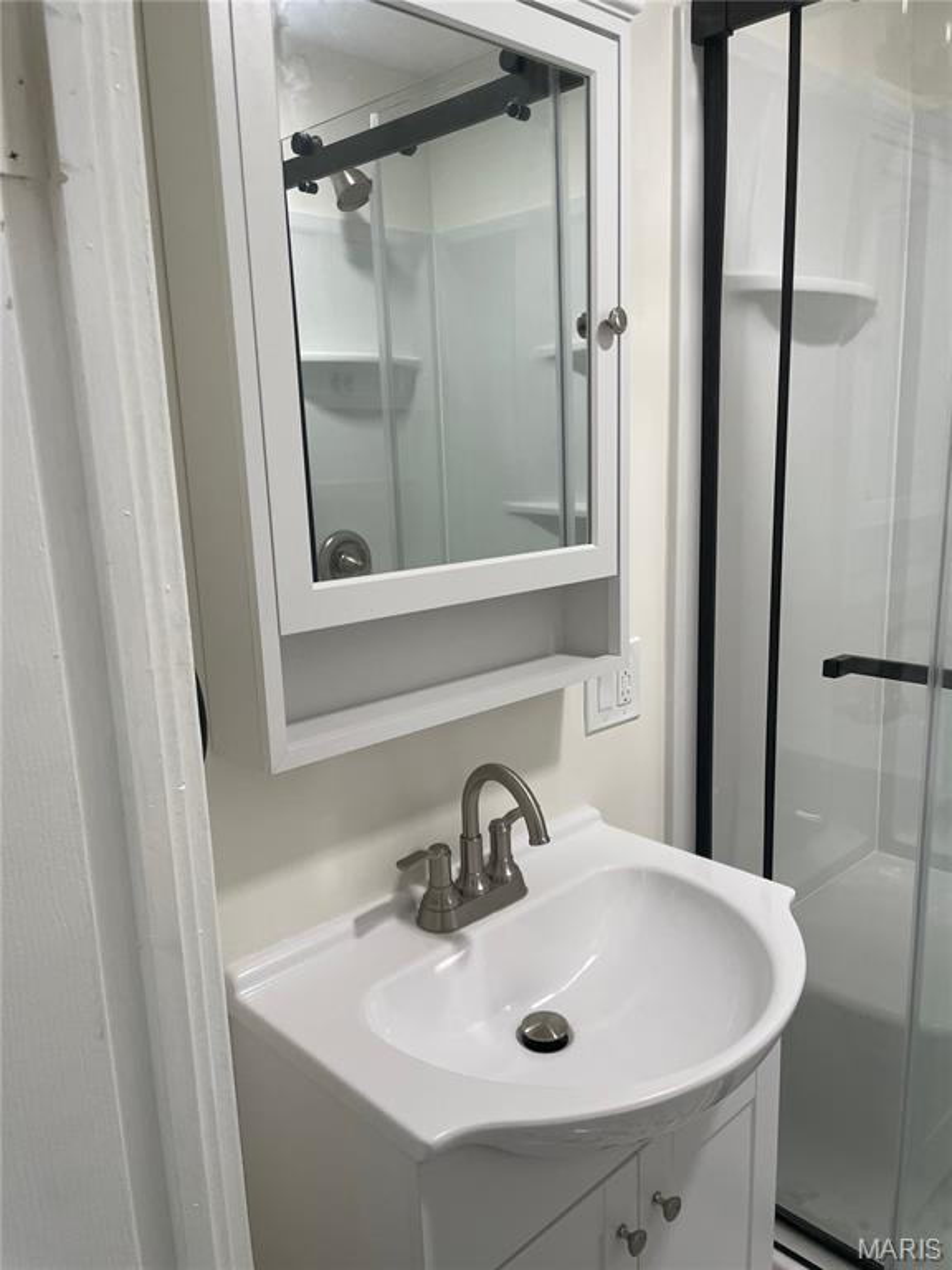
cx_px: 476
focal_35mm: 26
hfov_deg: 53.1
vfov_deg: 67.3
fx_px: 953
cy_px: 635
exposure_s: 1/120
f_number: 1.6
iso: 125
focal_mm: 4.2
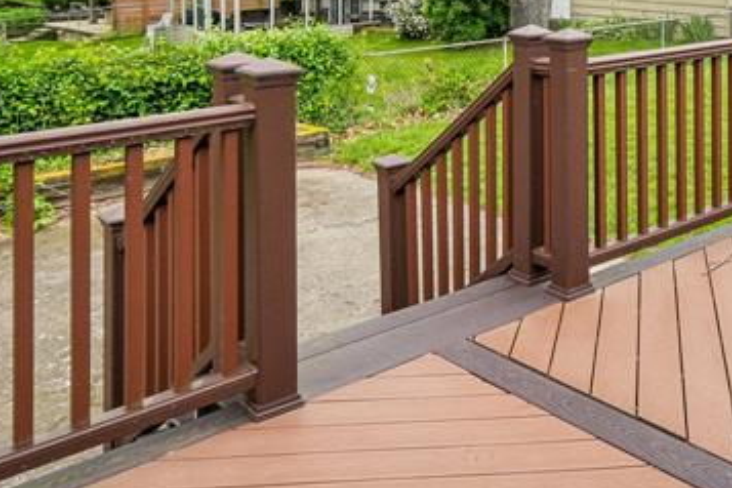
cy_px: -47
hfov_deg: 40.2
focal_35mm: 43
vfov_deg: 28.4
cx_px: 724
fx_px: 874
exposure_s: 1/125
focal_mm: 10
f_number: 8
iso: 100
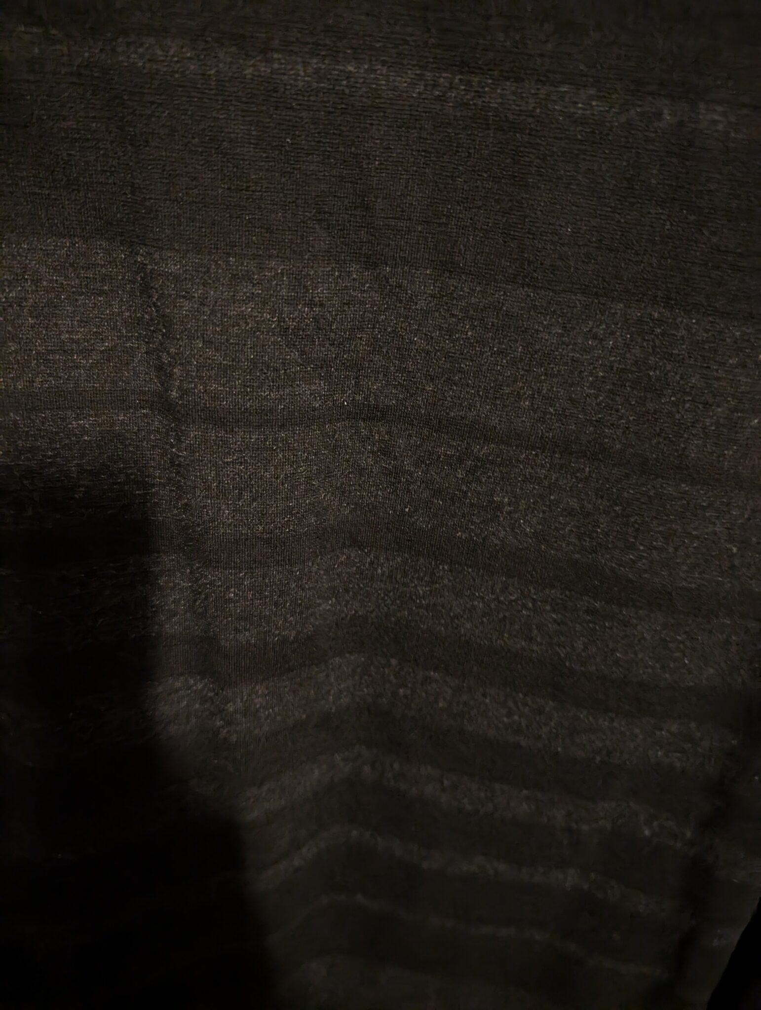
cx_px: 380
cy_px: 505
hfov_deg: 56.9
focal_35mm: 24
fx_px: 702
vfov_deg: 71.5
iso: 3268
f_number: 1.68
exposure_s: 1/60
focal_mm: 6.9
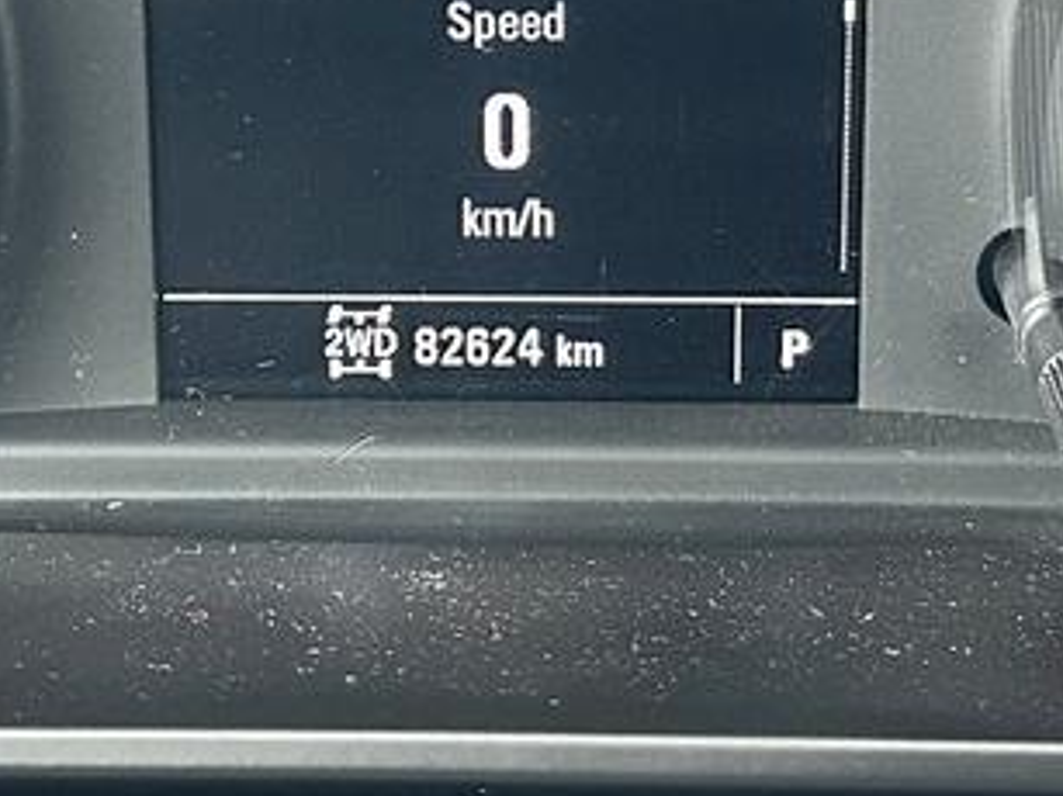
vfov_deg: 14.6
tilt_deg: -25.8
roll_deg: +0.4
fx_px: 3070
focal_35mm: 100
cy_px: 31
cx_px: 512
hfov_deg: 19.6
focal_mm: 6.86
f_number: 1.78
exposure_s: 1/57
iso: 320
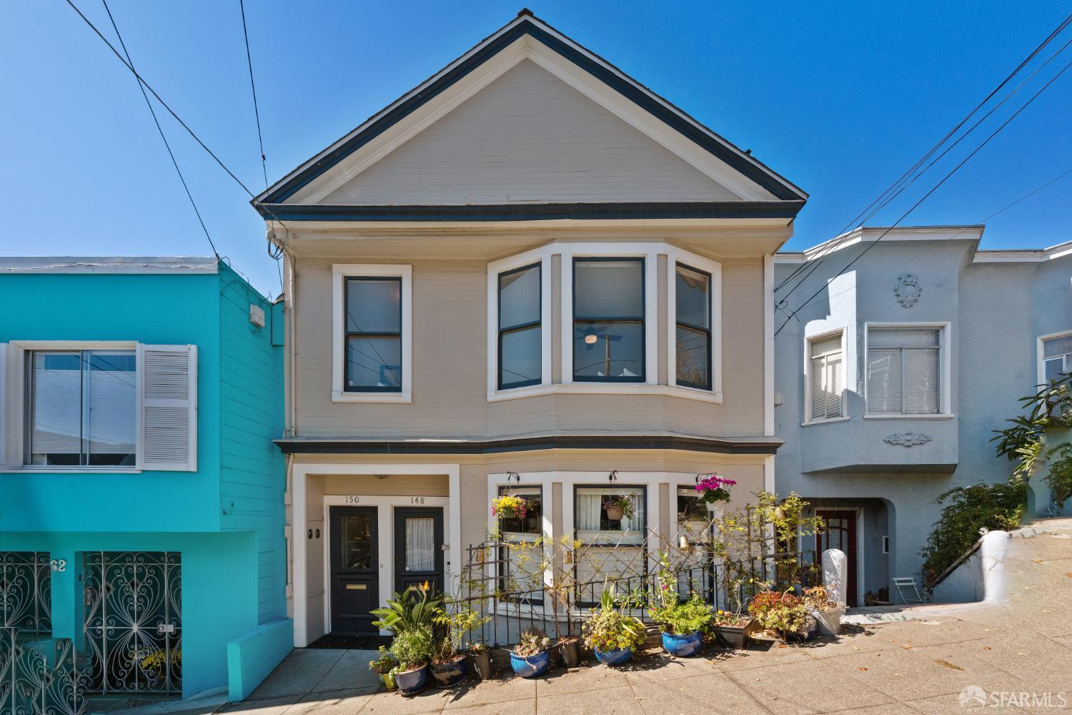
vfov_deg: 81.2
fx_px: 417
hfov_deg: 104.3
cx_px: 536
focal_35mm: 14
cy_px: 358
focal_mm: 14
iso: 400
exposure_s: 1/800
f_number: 10
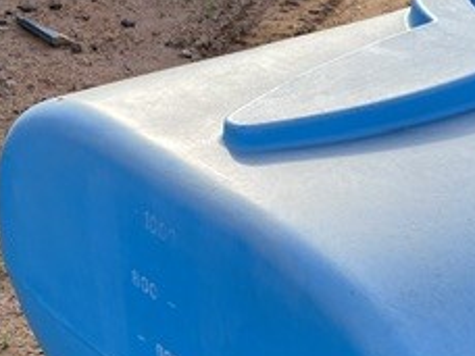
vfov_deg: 19.4
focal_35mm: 73
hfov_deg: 25.1
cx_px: 498
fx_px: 1002
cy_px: 385
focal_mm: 4.25
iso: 32
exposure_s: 1/508
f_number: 1.8
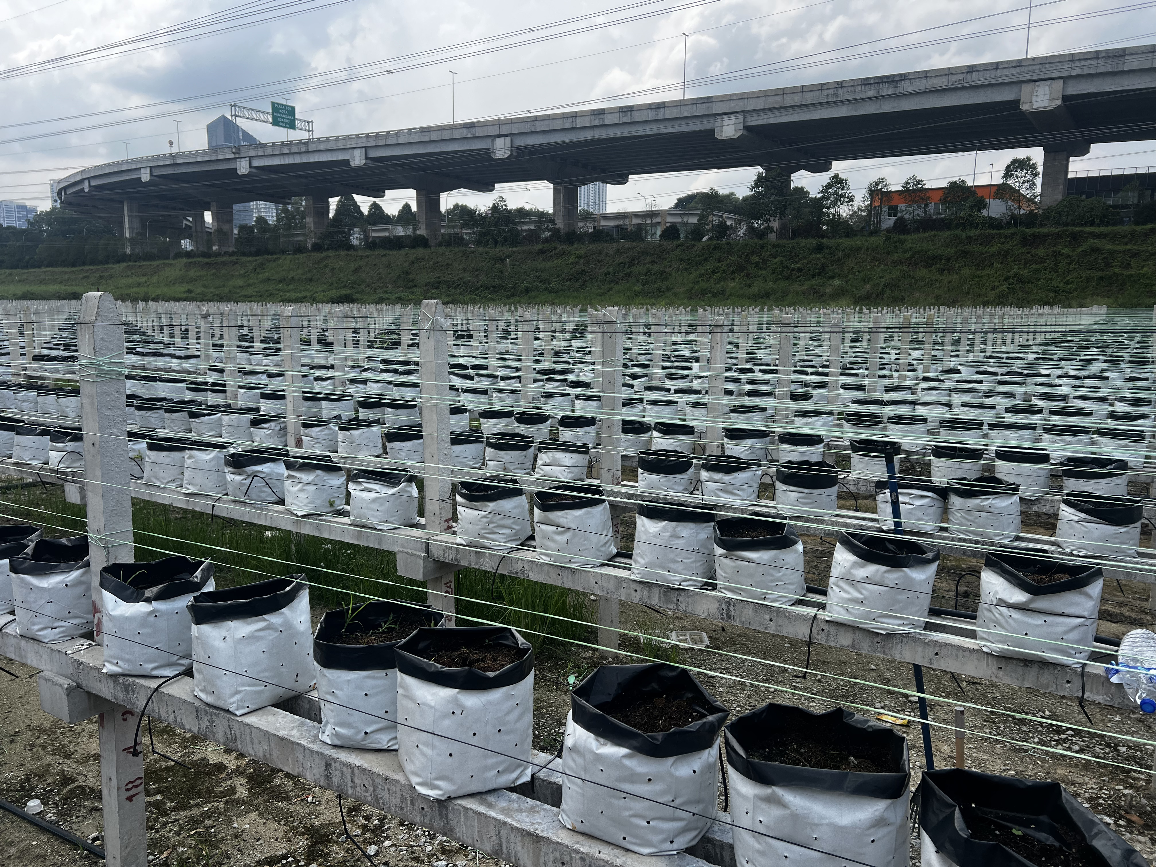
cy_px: 434
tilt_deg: -9.5
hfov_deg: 67.3
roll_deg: -1.8
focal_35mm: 26
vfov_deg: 53.1
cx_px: 578
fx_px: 868
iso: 50
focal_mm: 5.7
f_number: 1.5
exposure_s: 1/2513
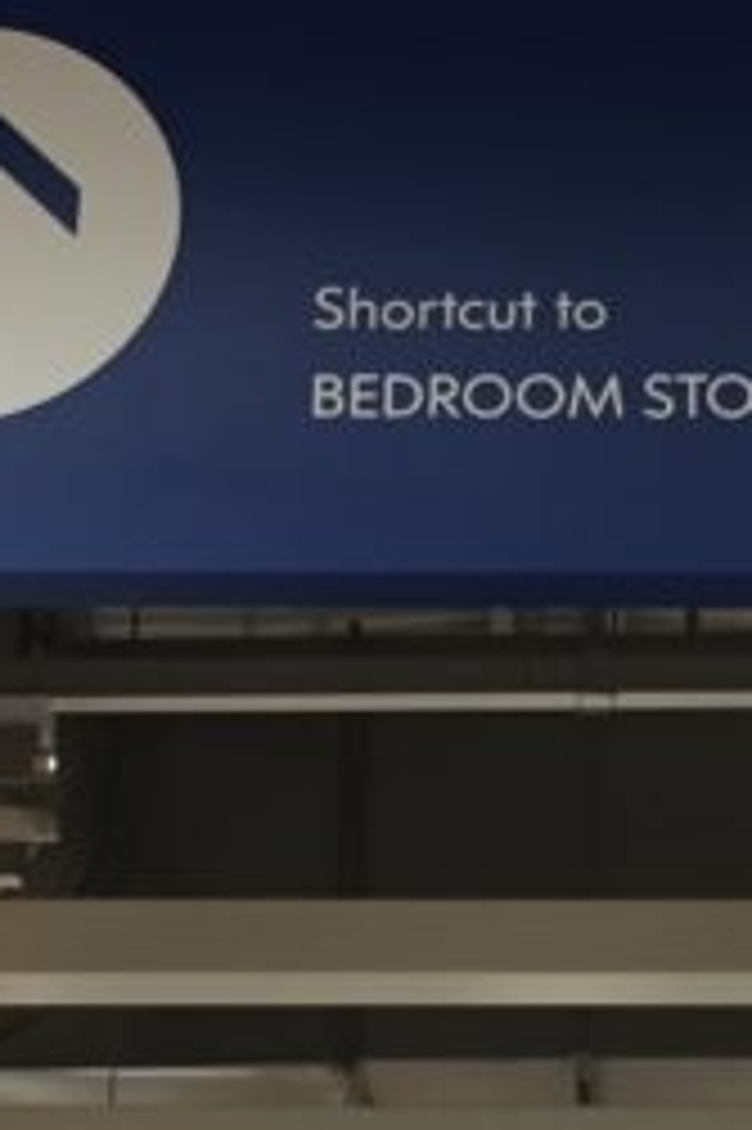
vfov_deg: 16.6
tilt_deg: +23.9
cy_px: 684
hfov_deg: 11.1
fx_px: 3859
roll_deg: +0.7
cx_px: 554
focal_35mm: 123
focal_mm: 4.15
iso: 125
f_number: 2.2
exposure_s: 1/33
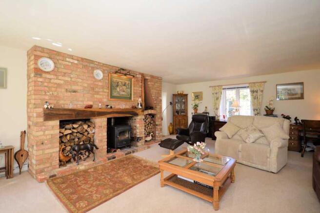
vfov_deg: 71.9
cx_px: 160
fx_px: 147
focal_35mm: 16
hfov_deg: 95.0
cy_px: 106
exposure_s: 1/60
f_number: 4.2
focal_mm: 11
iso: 400
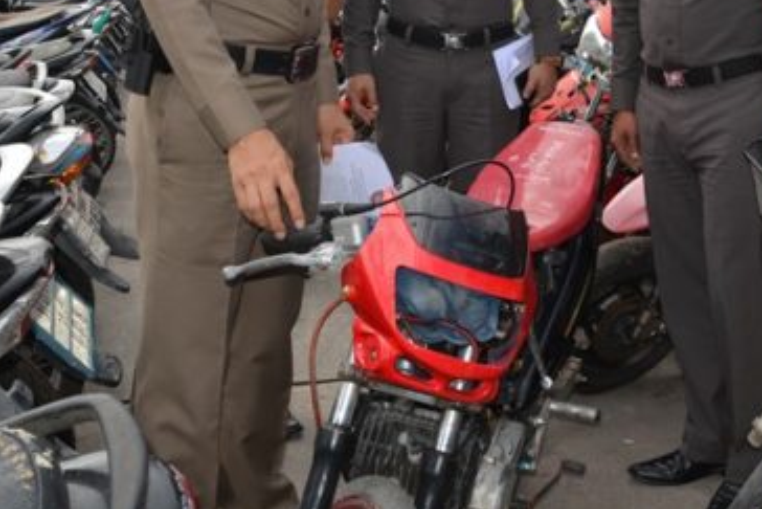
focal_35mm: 60
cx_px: 576
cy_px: 6
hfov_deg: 32.7
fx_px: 1270
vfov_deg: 21.9
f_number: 9
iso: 100
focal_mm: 20
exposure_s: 1/200
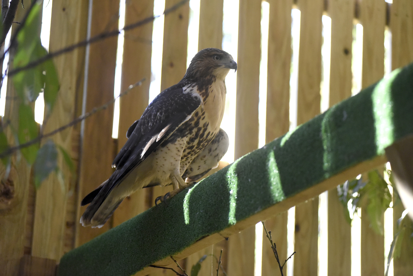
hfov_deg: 18.6
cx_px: 206
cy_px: 138
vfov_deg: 12.5
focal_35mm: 110
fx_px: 1262
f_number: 3.5
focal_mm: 110
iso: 8000
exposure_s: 1/1600
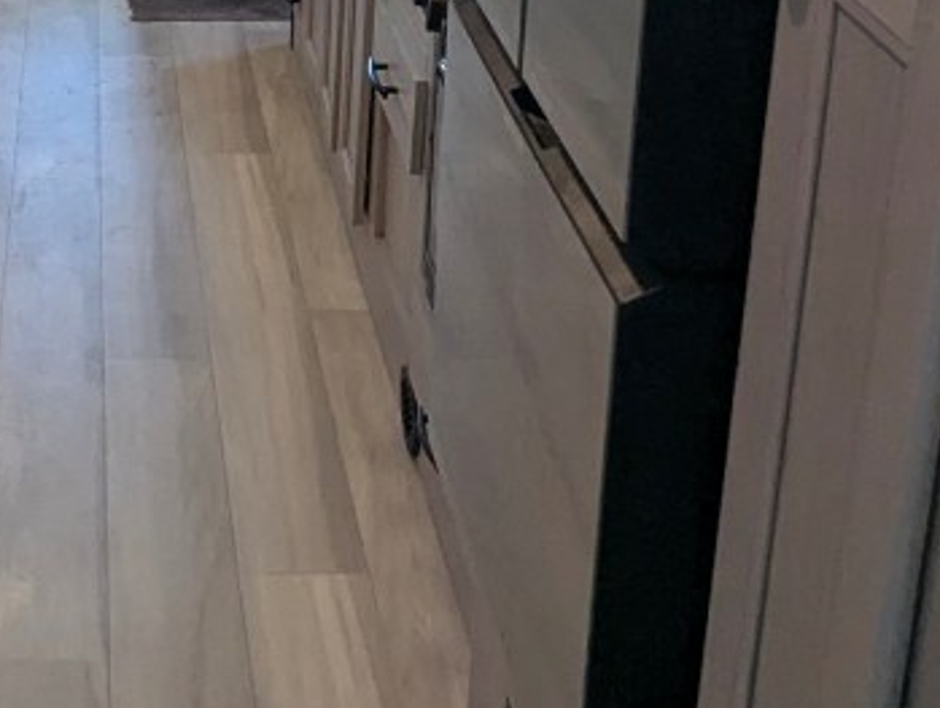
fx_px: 1741
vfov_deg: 21.4
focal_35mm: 64
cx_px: 50
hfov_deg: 28.7
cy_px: -129
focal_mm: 2.35
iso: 84
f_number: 2.2
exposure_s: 1/169
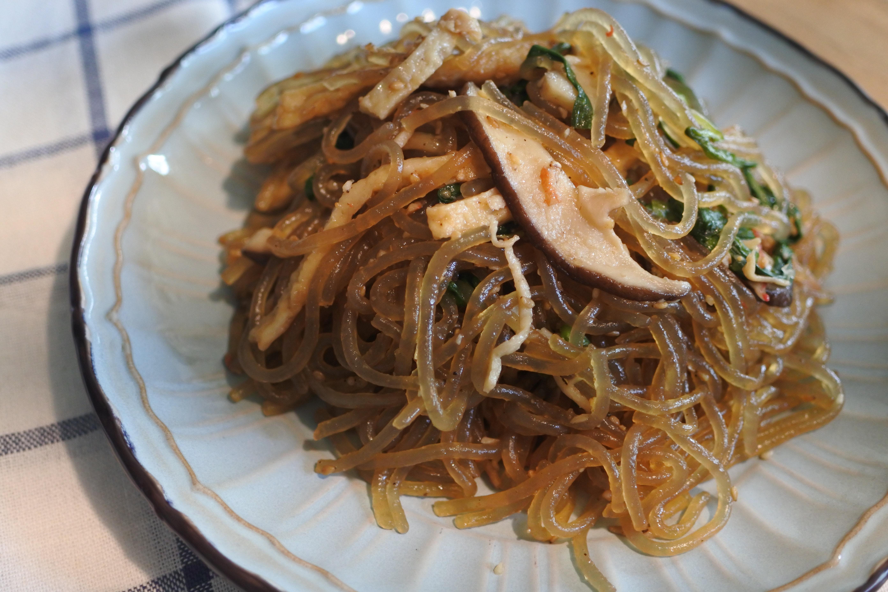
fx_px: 1209
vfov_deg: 27.5
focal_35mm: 49
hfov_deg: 40.3
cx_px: 444
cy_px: 296
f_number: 1.8
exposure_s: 1/250
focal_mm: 18.5
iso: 800
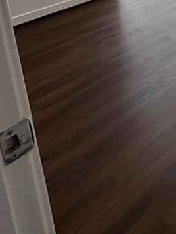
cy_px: -67
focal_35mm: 47
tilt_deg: -12.6
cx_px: 282
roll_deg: +0.4
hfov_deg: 23.1
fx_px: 318
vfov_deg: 31.5
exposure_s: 1/307
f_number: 2.2
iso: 40
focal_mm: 2.22
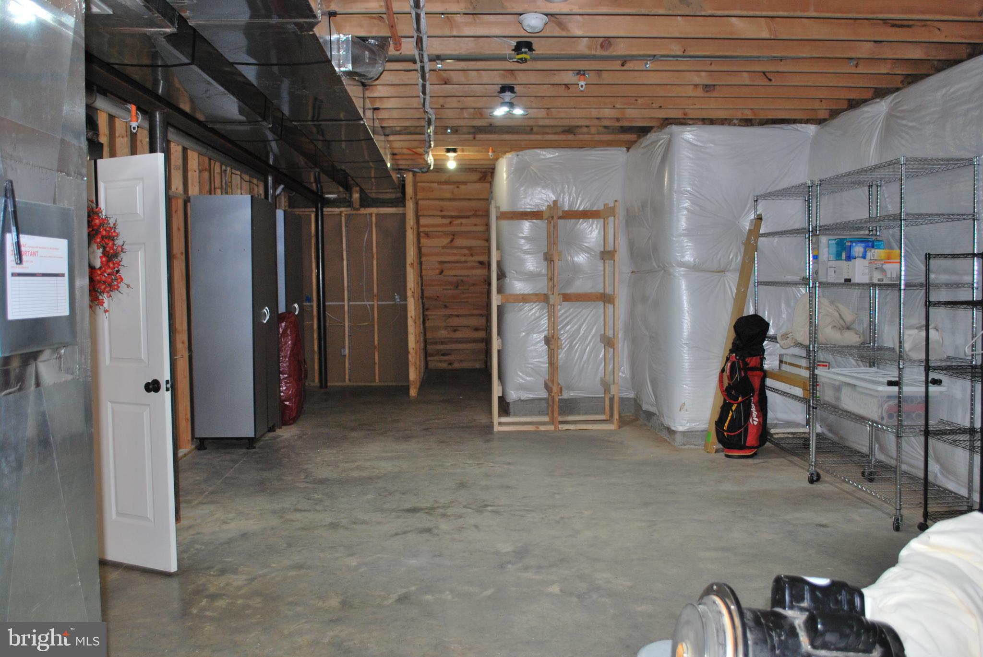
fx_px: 902
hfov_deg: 57.2
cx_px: 492
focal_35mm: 33
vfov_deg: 40.1
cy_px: 328
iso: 200
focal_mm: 22
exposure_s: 1/60
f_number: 4
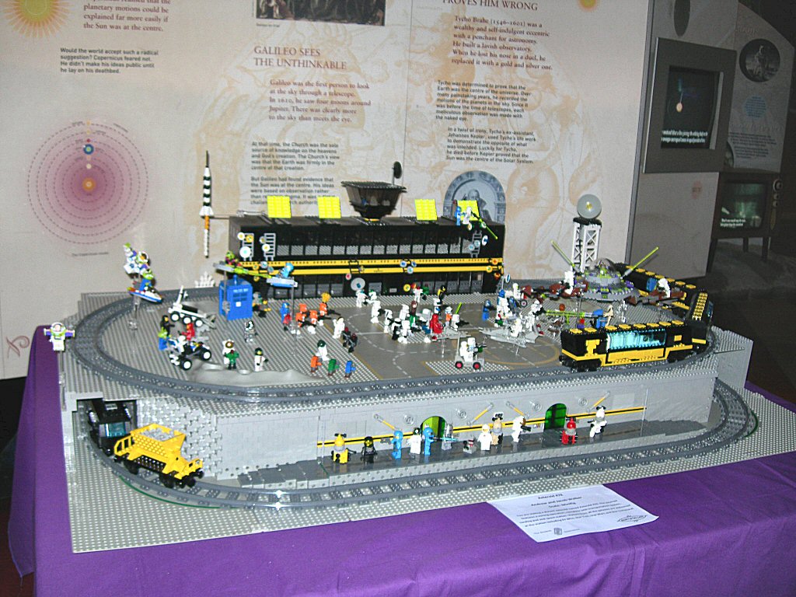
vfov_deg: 37.7
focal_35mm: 38
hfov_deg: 49.0
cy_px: 298
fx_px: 874
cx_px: 398
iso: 50
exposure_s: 1/60.1
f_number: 2.8
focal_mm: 7.8
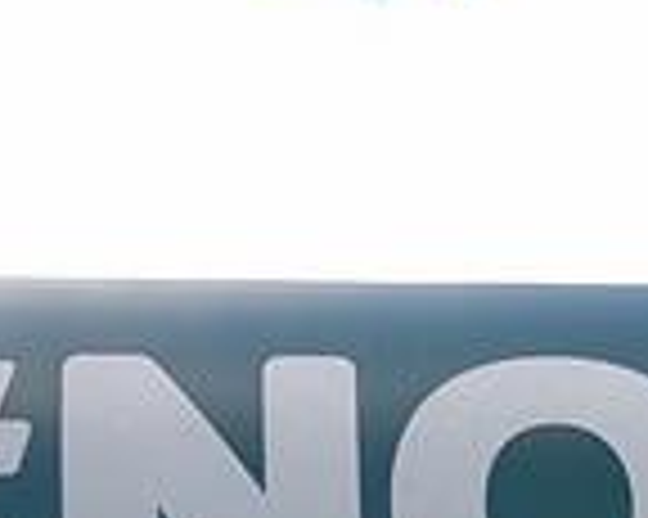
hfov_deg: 10.6
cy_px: 1522
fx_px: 3469
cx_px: 536
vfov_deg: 7.5
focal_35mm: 181
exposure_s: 1/938
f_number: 1.7
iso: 40
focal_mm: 4.2
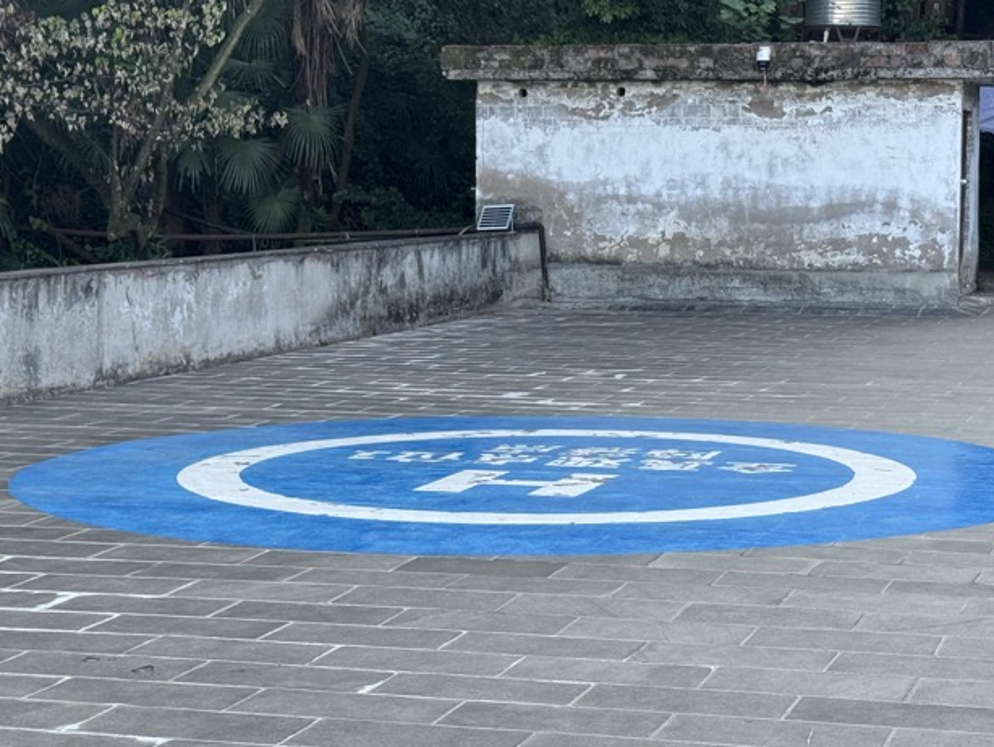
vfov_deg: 18.4
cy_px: 285
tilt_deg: -3.3
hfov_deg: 24.4
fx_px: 2298
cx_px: 599
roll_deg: -0.4
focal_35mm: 80
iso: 64
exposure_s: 1/368
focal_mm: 6.76
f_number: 1.78
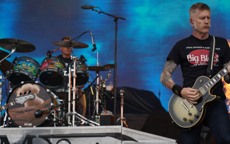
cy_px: 73
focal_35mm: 108
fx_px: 677
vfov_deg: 12.1
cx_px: 115
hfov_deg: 19.3
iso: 100
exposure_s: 1/200
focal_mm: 105
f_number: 5
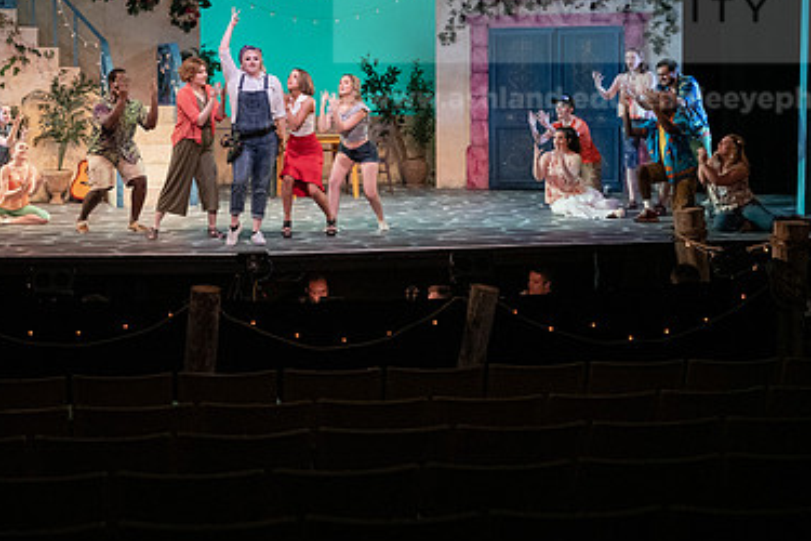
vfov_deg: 20.8
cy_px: 144
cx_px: 268
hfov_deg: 30.7
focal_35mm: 65
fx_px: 1464
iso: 4000
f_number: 3.2
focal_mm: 42
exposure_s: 1/320
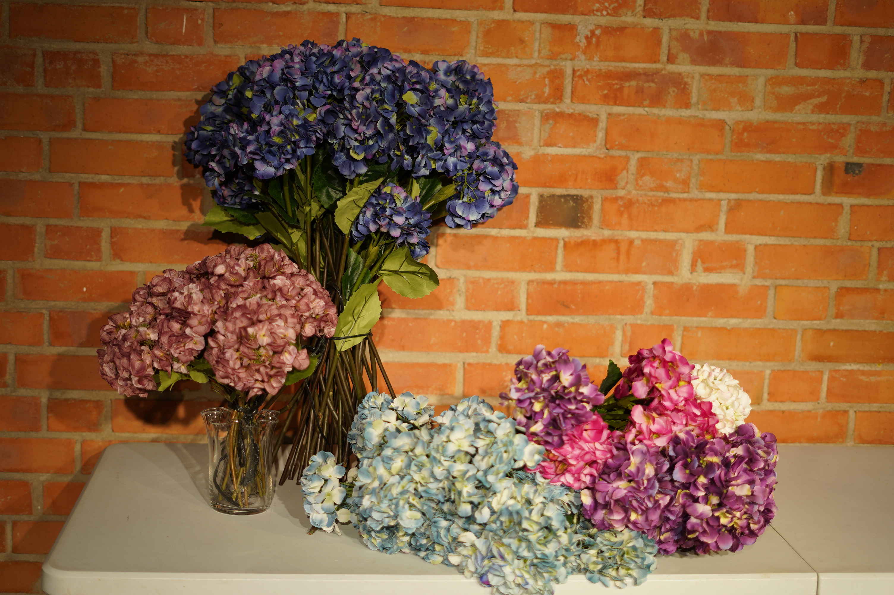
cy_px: 298
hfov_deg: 39.6
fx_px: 1241
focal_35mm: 50
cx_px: 447
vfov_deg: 26.9
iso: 100
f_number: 1.8
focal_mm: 50
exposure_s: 1/100
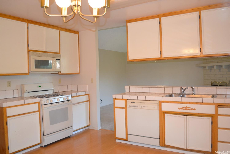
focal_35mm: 30
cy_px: 77
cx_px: 115
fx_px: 192
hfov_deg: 61.9
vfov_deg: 43.6
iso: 720
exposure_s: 1/60
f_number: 3.8
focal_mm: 20
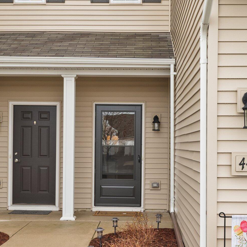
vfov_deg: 26.9
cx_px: 128
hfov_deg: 26.9
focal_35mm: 64
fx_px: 517
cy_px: 140
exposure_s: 1/60
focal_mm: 24
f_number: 7.1
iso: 320
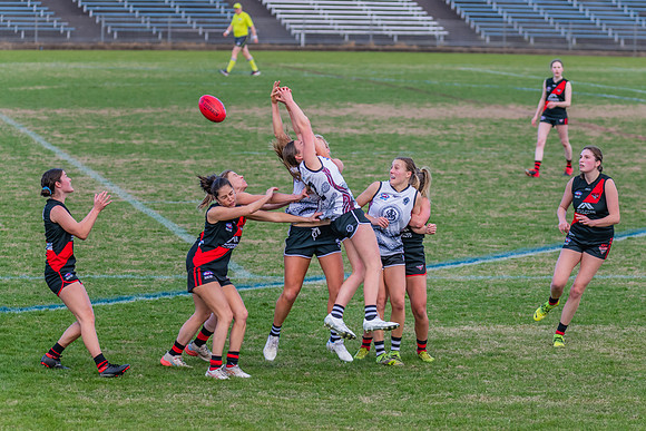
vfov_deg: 6.5
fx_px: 3800
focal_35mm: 212
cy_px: 225
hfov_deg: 9.7
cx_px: 379
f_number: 4.5
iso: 800
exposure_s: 1/1250
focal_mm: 180
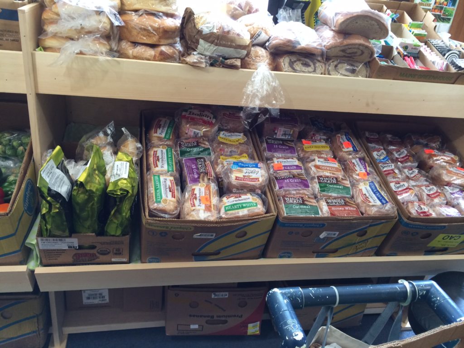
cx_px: 232
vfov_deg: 46.8
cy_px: 174
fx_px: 402
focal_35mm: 30
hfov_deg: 60.0
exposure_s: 1/30
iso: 100
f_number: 2.2
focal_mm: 4.12
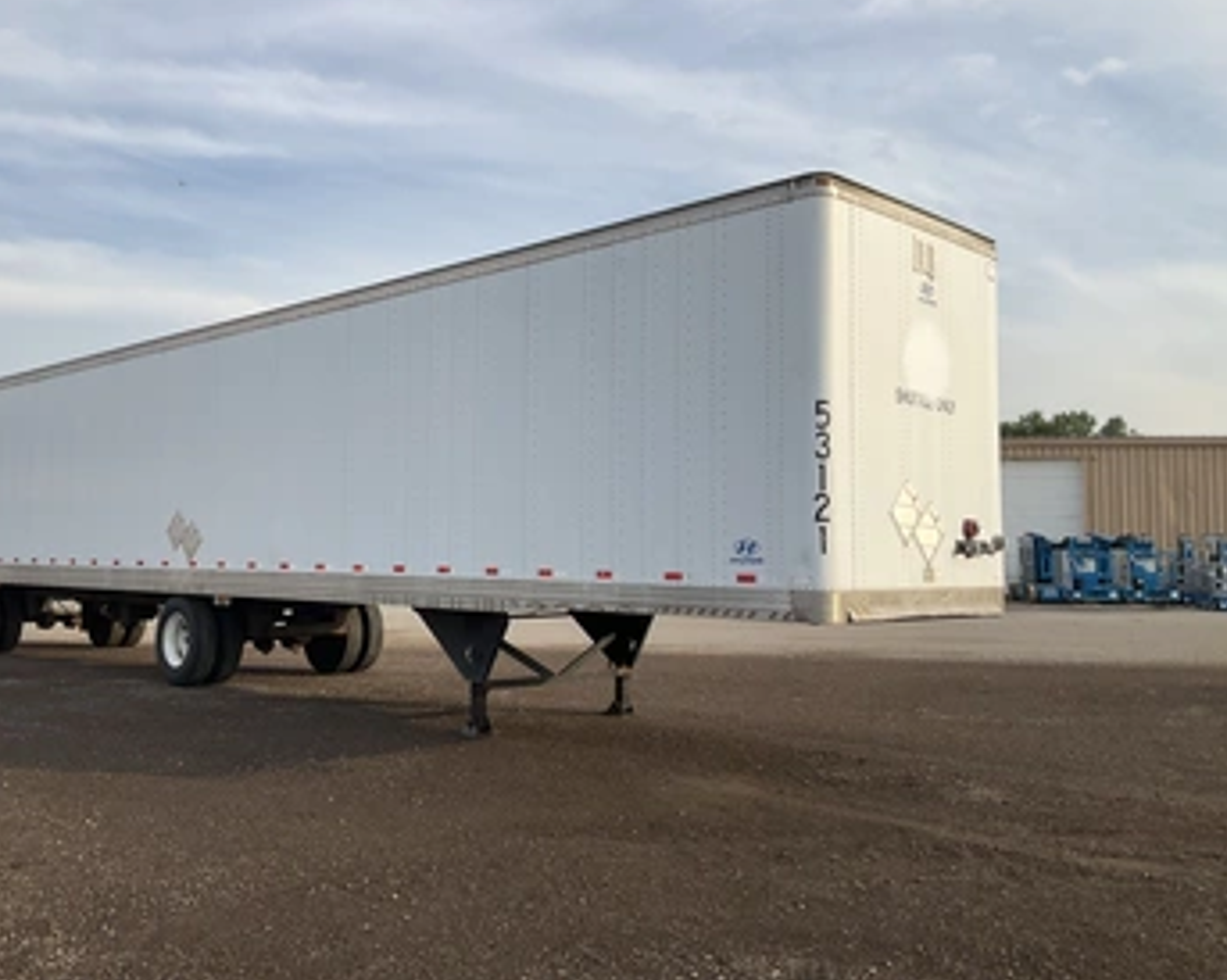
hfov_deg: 54.0
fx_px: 1198
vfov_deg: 44.5
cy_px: 451
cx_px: 526
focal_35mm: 33
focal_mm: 3
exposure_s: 1/1250
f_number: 1.8
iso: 25
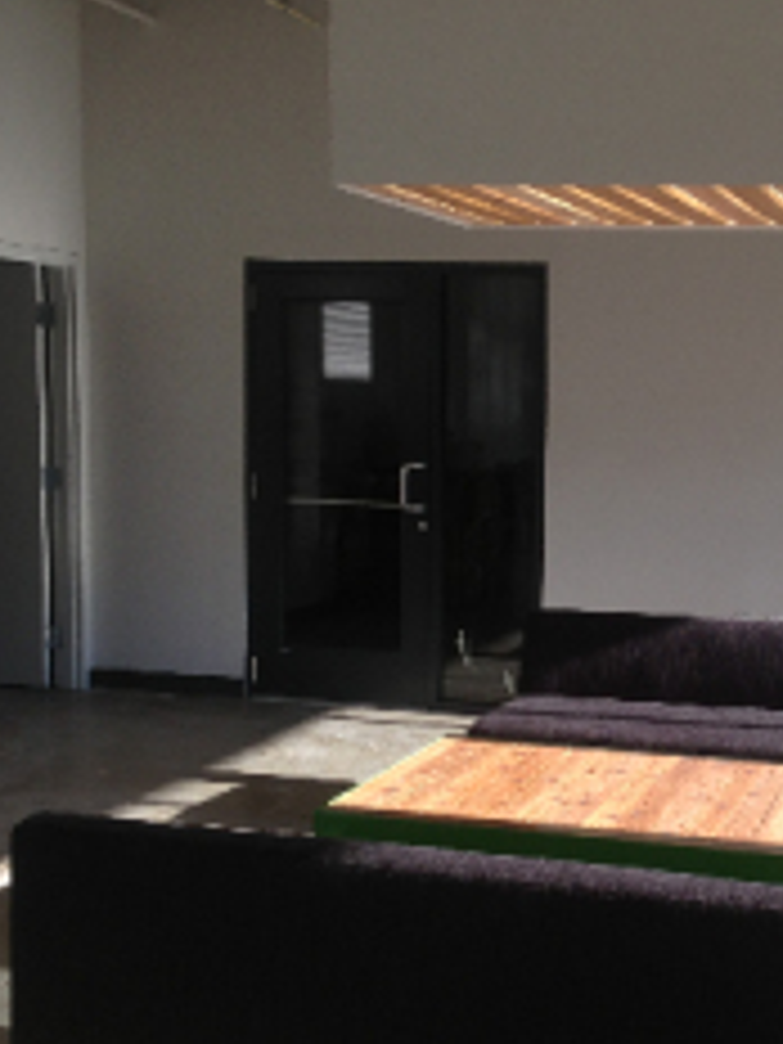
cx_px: 644
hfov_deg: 25.2
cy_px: 576
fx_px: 1719
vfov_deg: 33.8
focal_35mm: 57
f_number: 2.4
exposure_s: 1/155
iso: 50
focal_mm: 4.13
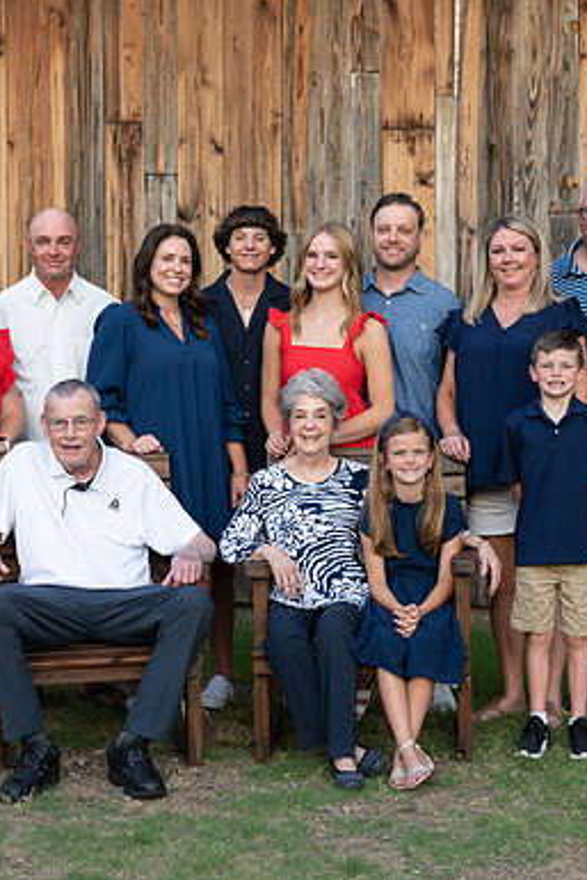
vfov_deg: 24.8
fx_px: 2004
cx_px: 262
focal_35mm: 82
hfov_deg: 16.7
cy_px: 433
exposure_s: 1/800
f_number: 2.2
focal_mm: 50
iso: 200
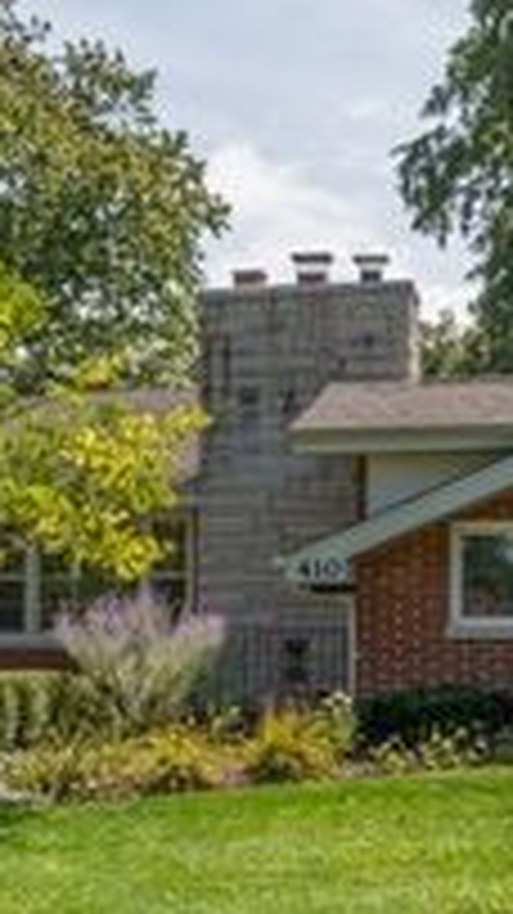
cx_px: 324
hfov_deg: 19.4
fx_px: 1501
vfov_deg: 33.8
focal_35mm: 62
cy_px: 522
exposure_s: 1/500
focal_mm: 16
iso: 200
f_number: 9
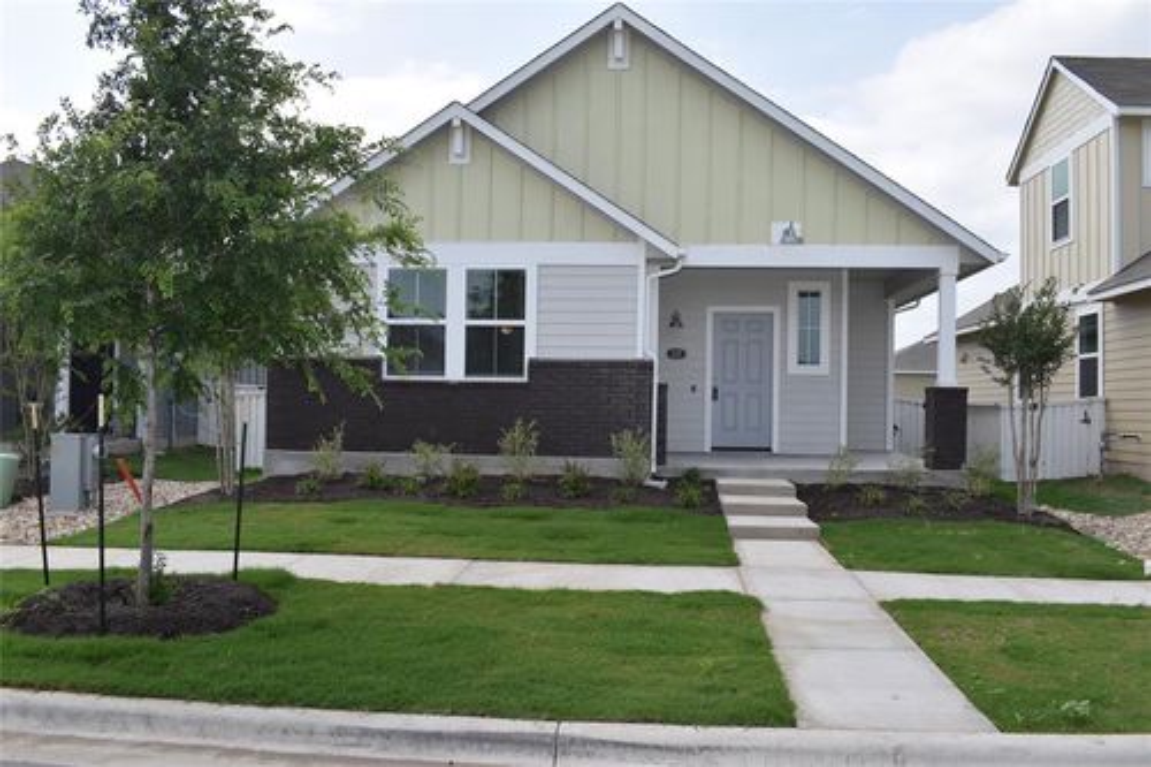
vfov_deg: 43.6
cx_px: 576
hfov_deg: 61.9
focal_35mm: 30
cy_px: 384
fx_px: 959
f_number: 10
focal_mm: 20
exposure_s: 1/400
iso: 200
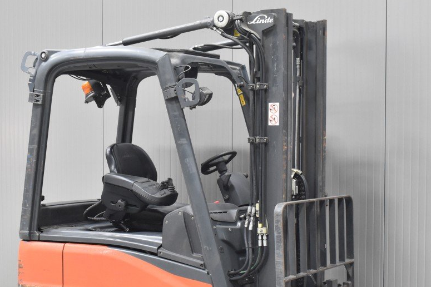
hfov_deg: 25.7
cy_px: 197
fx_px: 945
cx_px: 199
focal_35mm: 79
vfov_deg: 17.2
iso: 1600
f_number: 5.6
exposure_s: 1/20
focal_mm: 34
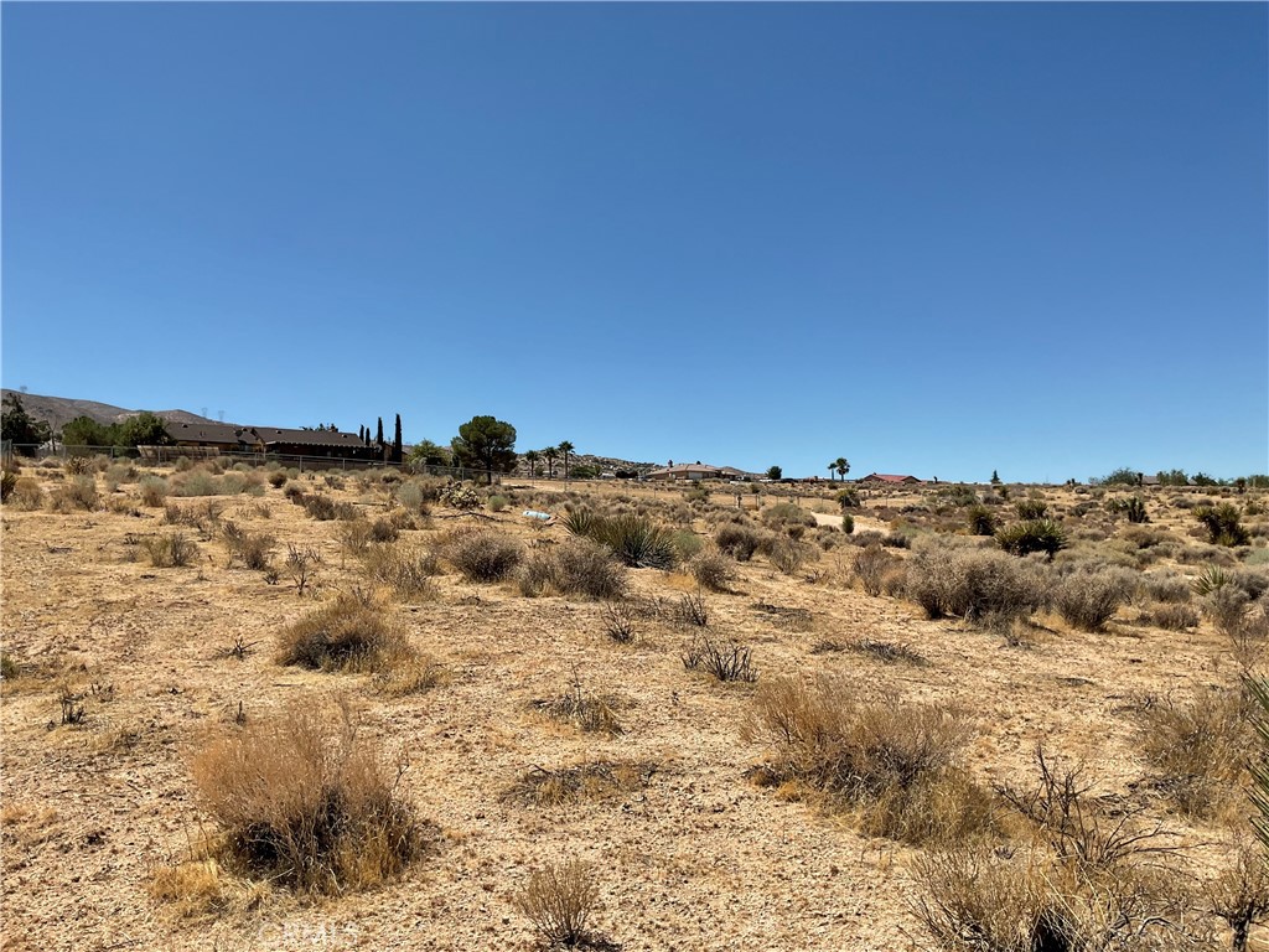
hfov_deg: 61.7
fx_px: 1063
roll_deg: -1.2
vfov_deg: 48.2
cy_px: 476
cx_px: 634
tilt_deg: +2.0
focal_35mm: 29
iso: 16
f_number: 1.8
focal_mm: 3
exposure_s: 1/3125
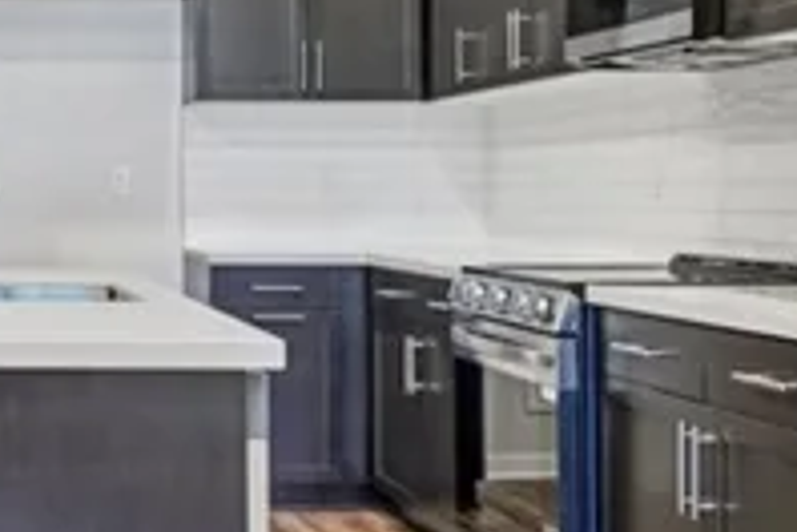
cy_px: 153
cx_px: -26
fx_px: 1505
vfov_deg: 19.9
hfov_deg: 27.7
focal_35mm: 68
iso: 400
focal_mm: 16
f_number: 8
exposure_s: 1/15
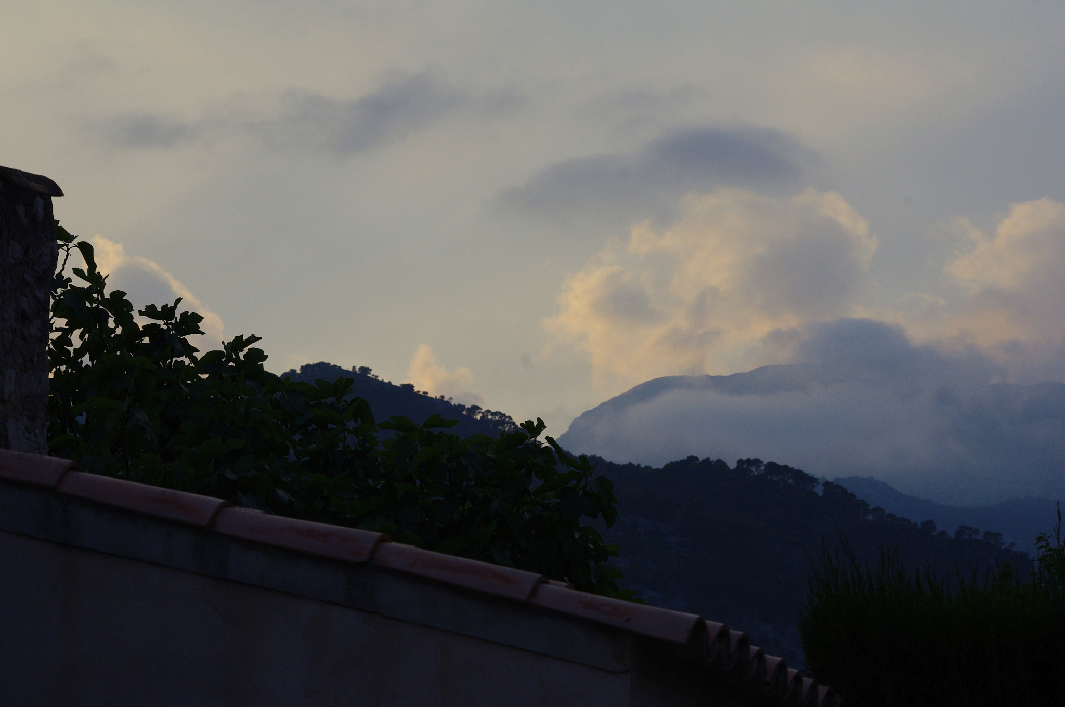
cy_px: 354
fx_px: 3900
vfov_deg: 10.4
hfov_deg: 15.5
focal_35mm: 132
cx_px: 532
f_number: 11
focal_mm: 87.5
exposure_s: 1/400
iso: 800
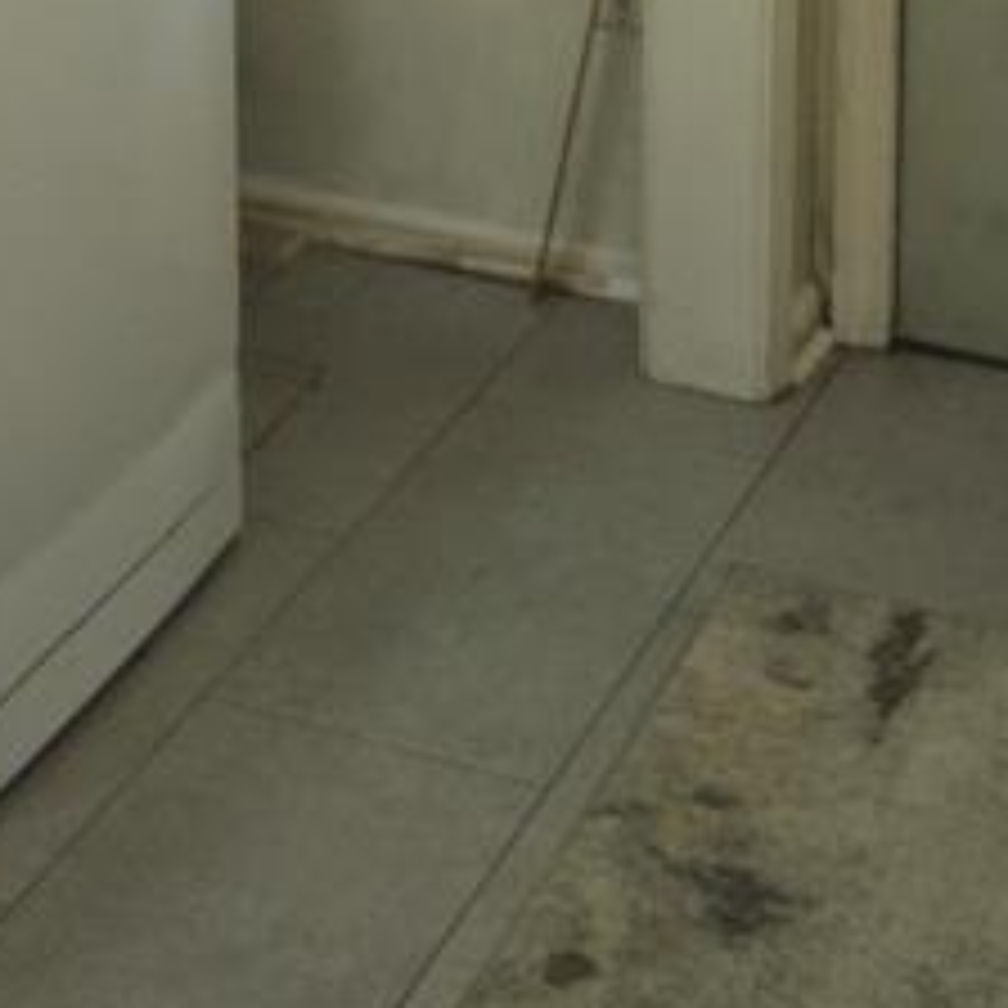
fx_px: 3064
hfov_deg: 18.5
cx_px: 153
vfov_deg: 16.5
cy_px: -630
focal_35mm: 93
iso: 100
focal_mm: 5.4
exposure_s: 1/60
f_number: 1.8
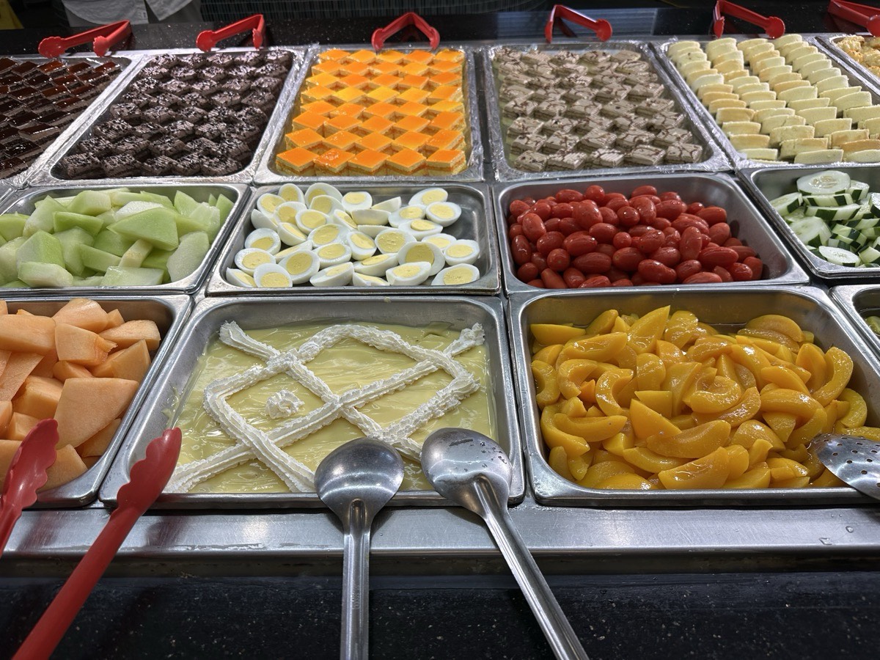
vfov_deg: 56.8
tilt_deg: -41.4
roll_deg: +1.7
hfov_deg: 71.6
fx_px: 610
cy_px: 330
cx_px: 440
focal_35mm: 24
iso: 80
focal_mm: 6.86
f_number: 1.78
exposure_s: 1/269
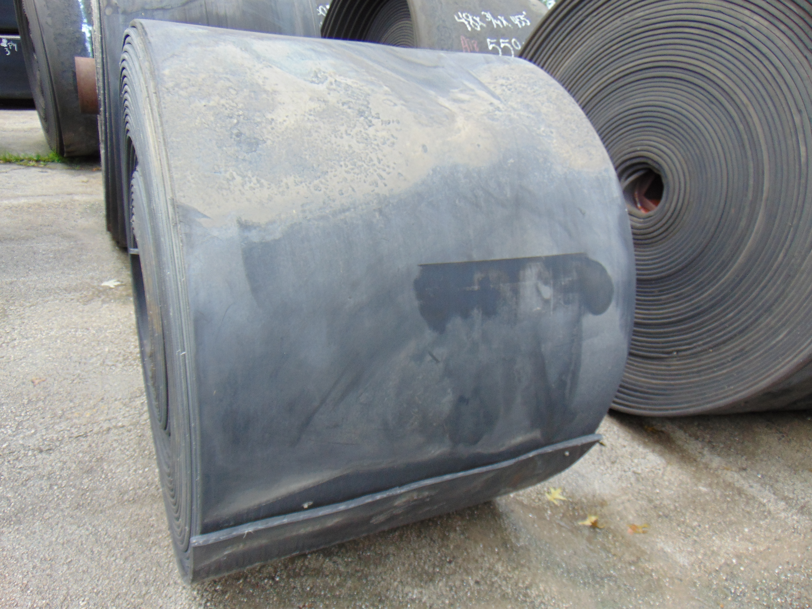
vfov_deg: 54.9
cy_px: 304
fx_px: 586
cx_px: 406
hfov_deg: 69.4
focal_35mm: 25
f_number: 3
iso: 80
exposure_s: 1/250
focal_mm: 4.5
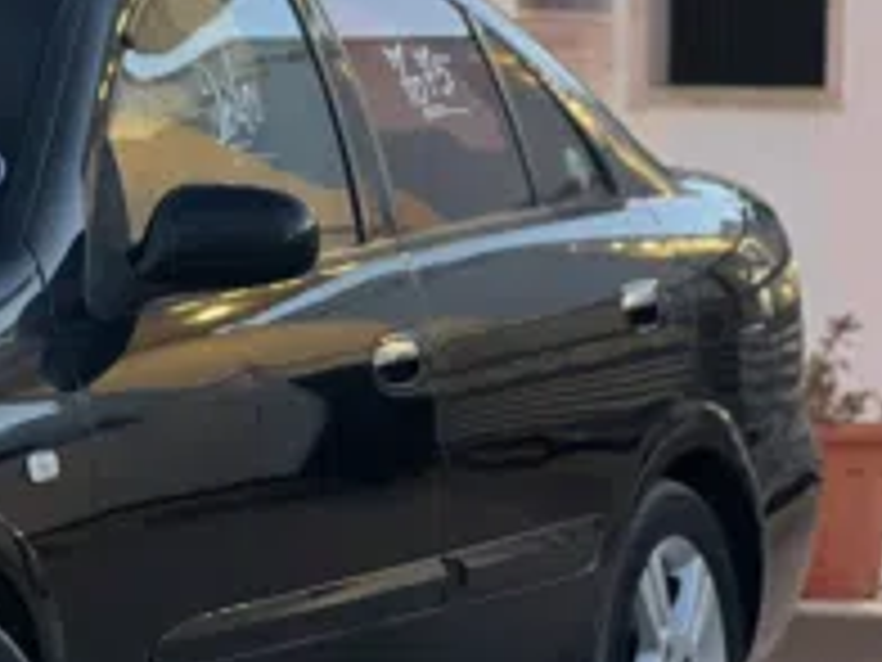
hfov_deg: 7.7
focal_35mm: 252
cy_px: 207
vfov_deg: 5.9
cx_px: -414
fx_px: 6421
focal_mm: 9
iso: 250
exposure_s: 1/33
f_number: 2.8
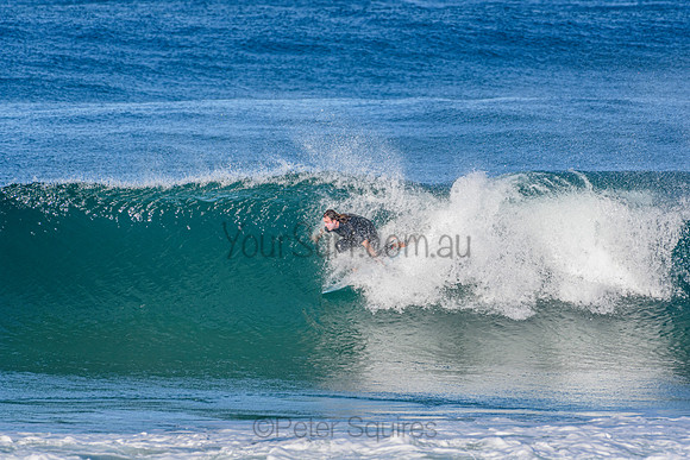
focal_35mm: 750
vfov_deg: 1.8
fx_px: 14378
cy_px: 230
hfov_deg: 2.7
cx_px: 345
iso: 360
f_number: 5.6
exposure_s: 1/2000
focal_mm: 500
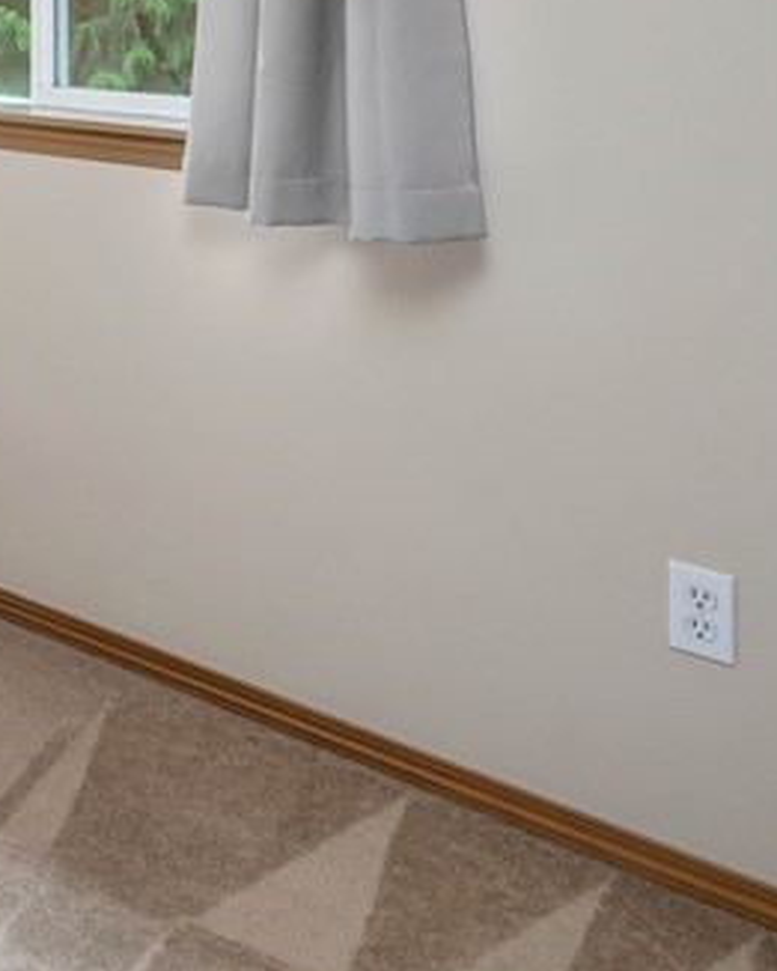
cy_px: -64
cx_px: -478
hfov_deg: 22.7
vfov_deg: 33.2
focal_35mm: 50
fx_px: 1437
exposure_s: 1/30
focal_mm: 16
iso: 2000
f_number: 6.3
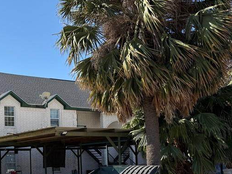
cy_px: 143
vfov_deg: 28.9
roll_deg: -0.1
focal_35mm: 49
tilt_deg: +3.8
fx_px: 328
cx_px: 21
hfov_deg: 36.4
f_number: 1.78
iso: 80
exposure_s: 1/3021
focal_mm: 6.76
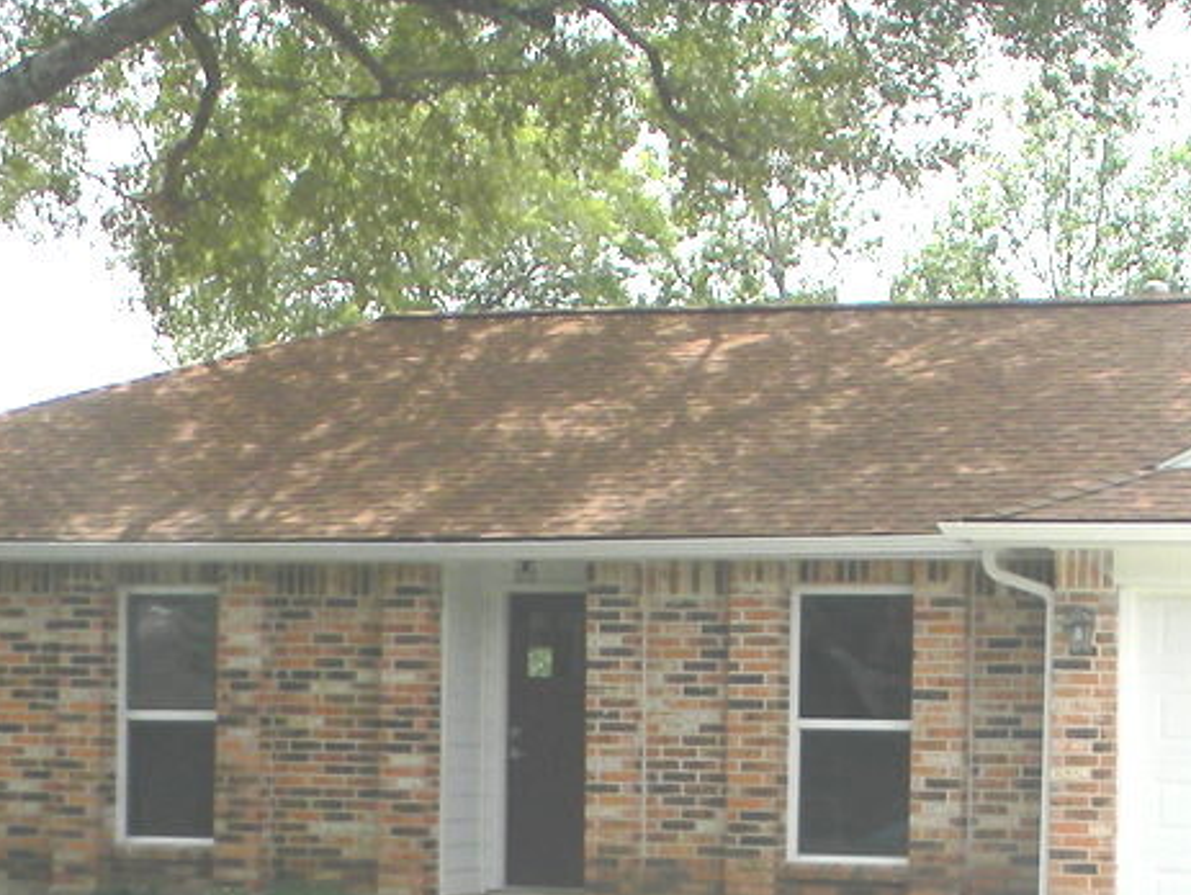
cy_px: 766
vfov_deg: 16.8
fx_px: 2996
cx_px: 1098
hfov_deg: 21.9
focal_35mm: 87
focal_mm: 5
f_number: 7
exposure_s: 1/219
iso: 80
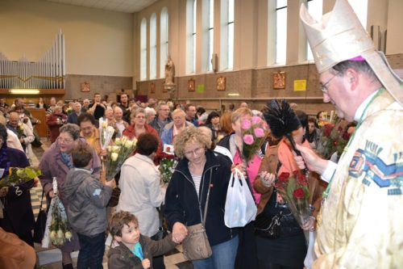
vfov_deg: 47.9
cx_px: 202
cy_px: 134
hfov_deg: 67.4
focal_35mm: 27
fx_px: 302
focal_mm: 18
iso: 1000
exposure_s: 1/60
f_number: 3.5
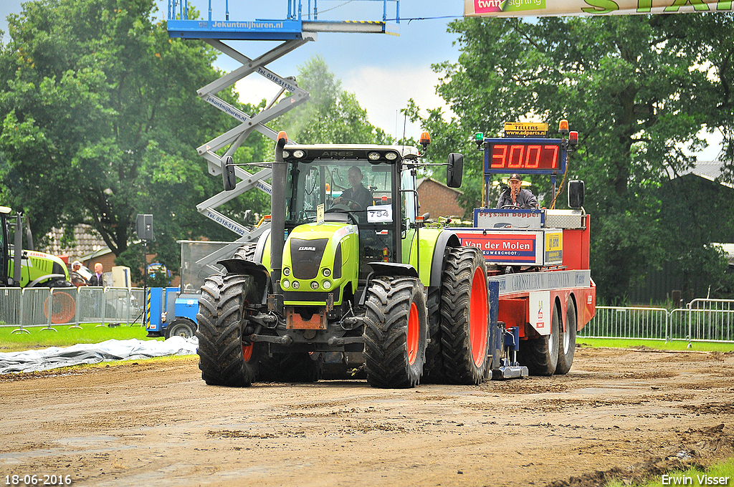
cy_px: 244
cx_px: 367
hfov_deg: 7.9
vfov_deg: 5.2
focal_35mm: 262
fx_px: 5345
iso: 500
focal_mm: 175
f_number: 5.6
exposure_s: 1/1000
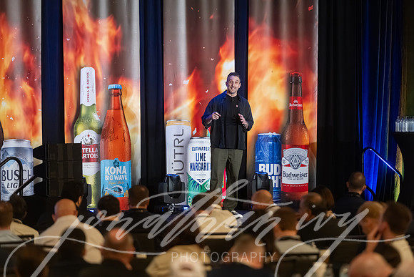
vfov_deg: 6.8
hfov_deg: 10.2
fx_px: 2309
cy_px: 138
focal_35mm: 201
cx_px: 207
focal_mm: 200
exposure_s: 1/200
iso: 5000
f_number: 2.8
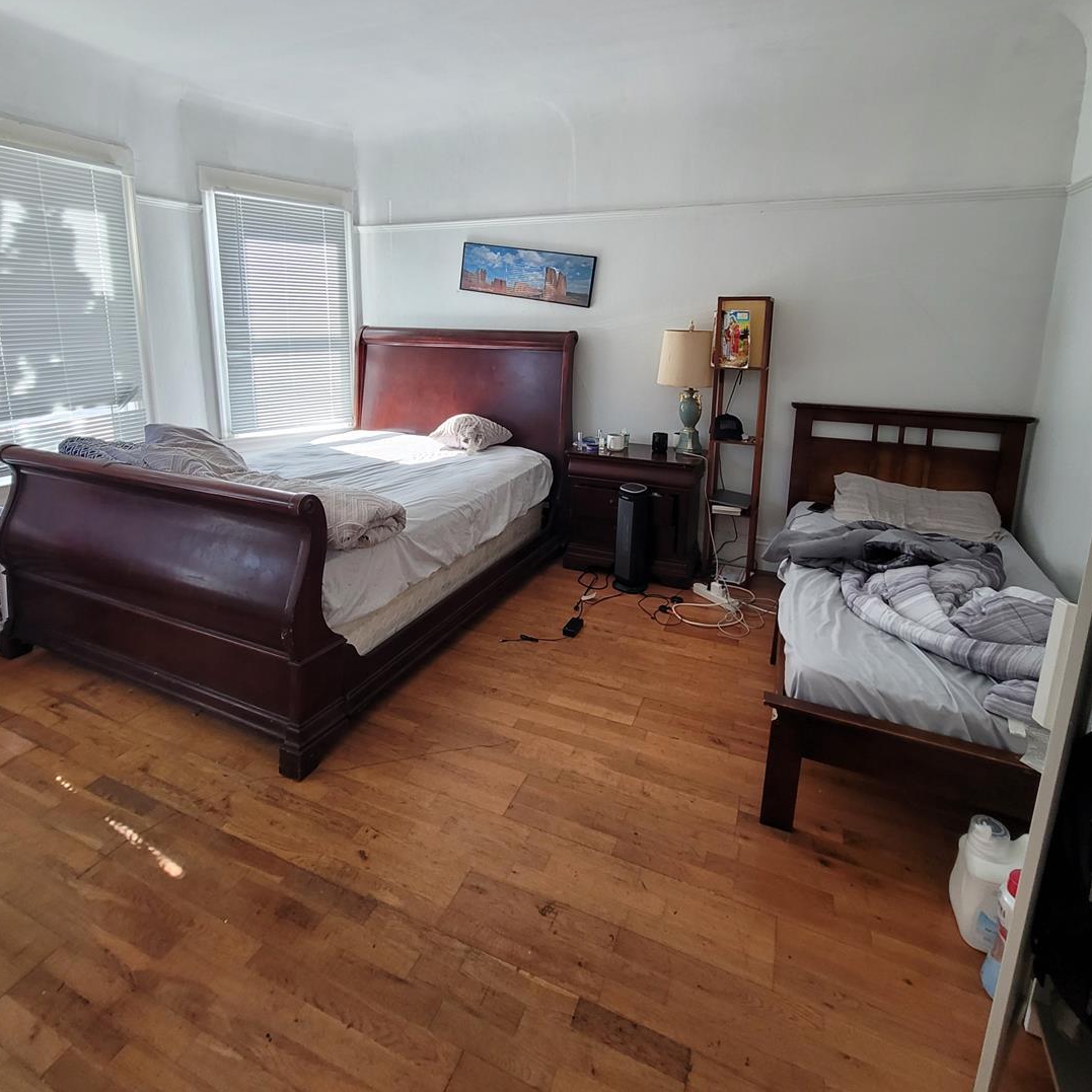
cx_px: 525
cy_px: 426
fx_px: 571
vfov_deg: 86.1
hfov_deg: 87.4
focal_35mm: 16
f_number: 2.2
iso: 160
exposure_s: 1/60
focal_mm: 2.2
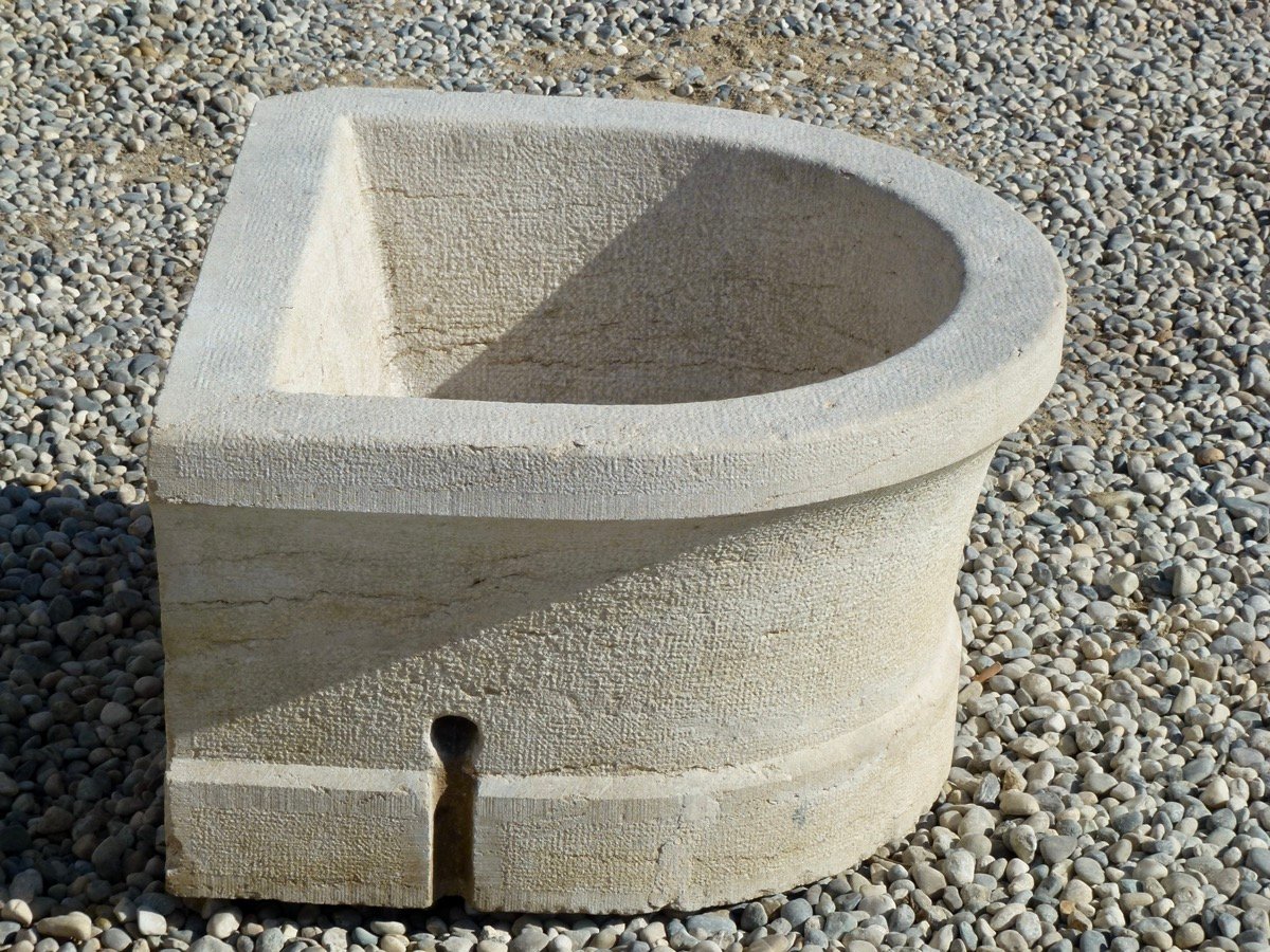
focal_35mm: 104
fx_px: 3816
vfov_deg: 14.2
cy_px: 476
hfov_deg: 18.9
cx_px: 635
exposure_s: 1/800
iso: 100
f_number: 5
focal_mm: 18.7
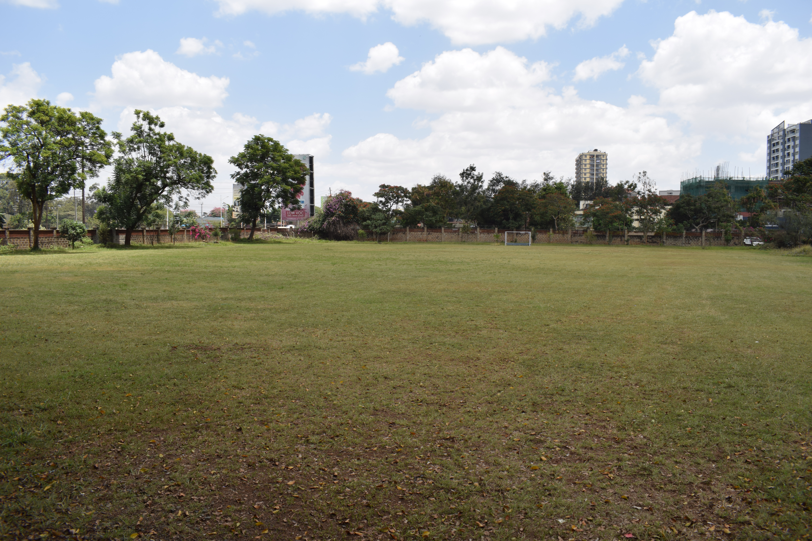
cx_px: 406
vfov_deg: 47.9
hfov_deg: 67.4
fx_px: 609
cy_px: 270
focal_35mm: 27
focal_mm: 18
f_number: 8
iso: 100
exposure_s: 1/250
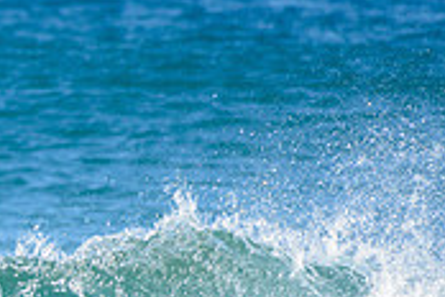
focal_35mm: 2046
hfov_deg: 1.0
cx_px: -418
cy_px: 289
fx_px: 25289
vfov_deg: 0.7
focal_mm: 500
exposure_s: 1/2000
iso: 220
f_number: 5.6
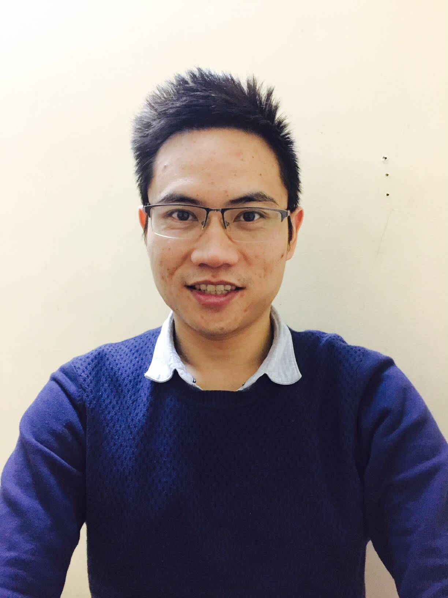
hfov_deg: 48.2
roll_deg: -0.8
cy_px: 299
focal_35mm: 29
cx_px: 224
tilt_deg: -3.2
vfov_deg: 61.7
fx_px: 500
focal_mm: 4.2
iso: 640
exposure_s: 1/17
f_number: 2.2
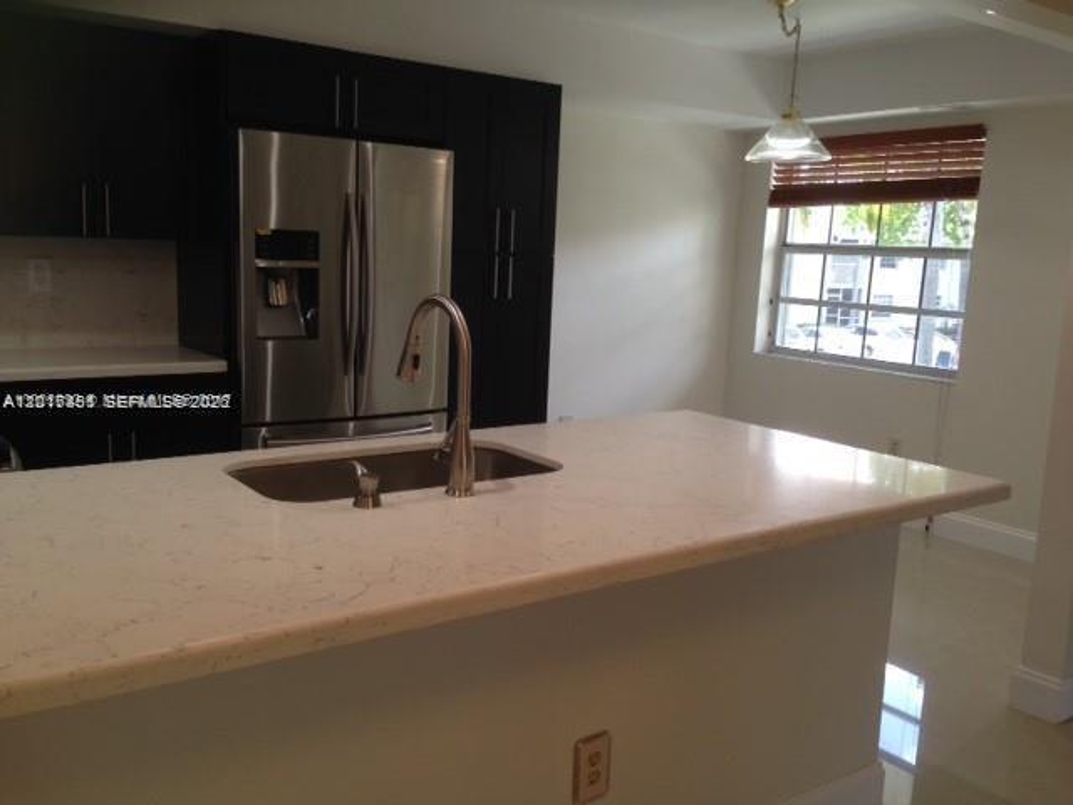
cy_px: 402
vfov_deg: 42.9
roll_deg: -2.5
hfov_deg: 55.4
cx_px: 536
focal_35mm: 33
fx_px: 1023
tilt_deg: -10.1
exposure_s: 1/40
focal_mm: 4.12
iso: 50
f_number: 2.4
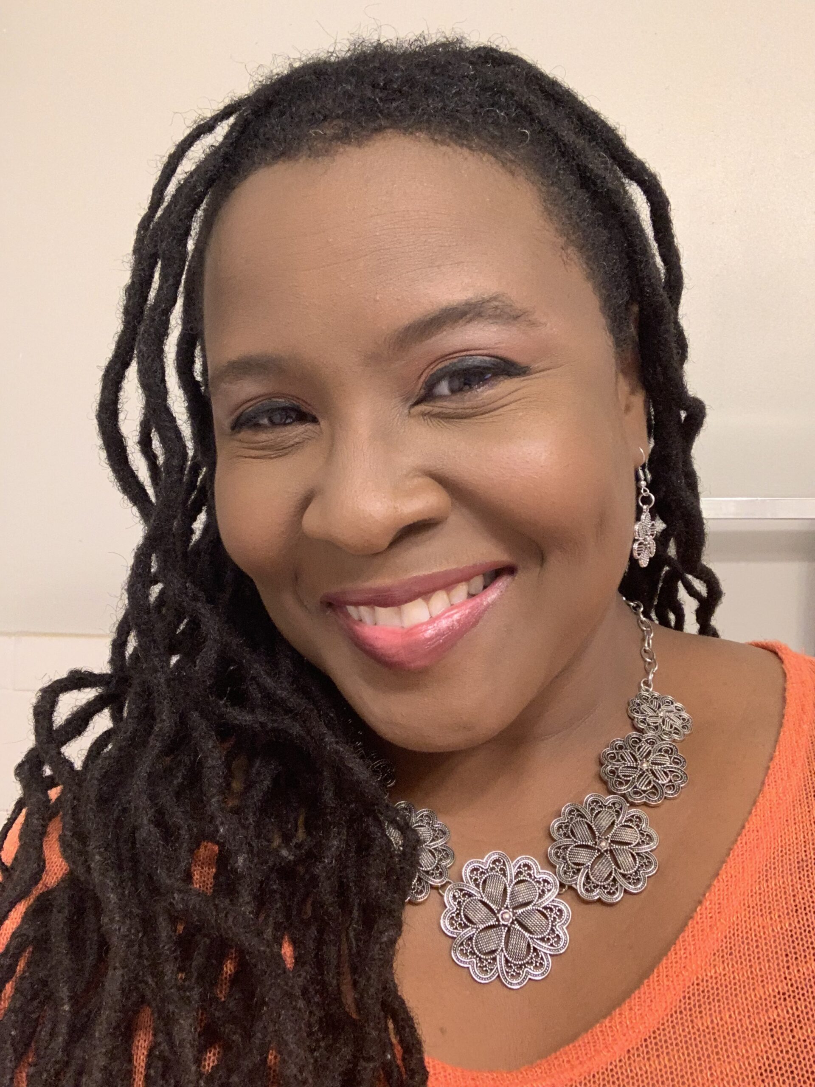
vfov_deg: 56.8
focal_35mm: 32
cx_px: 408
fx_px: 1005
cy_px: 544
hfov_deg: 44.2
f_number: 2.2
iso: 320
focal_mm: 2.87
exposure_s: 1/40
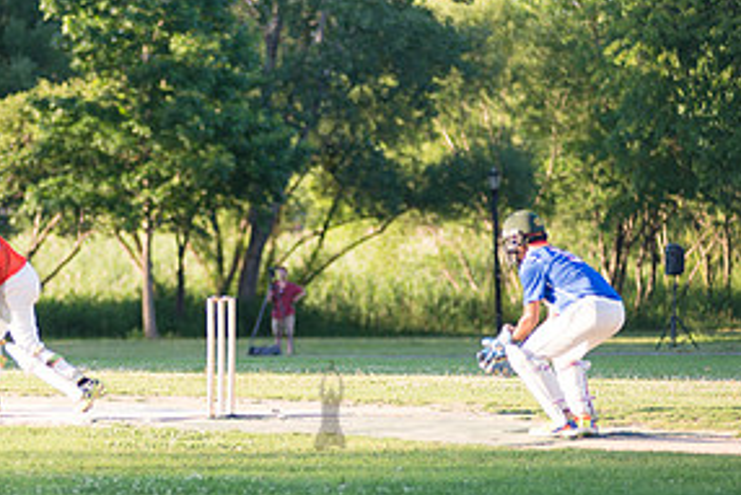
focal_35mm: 294
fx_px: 6054
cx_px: -5
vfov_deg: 4.7
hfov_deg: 7.0
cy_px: 279
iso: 400
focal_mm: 145
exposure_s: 1/1000
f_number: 2.8
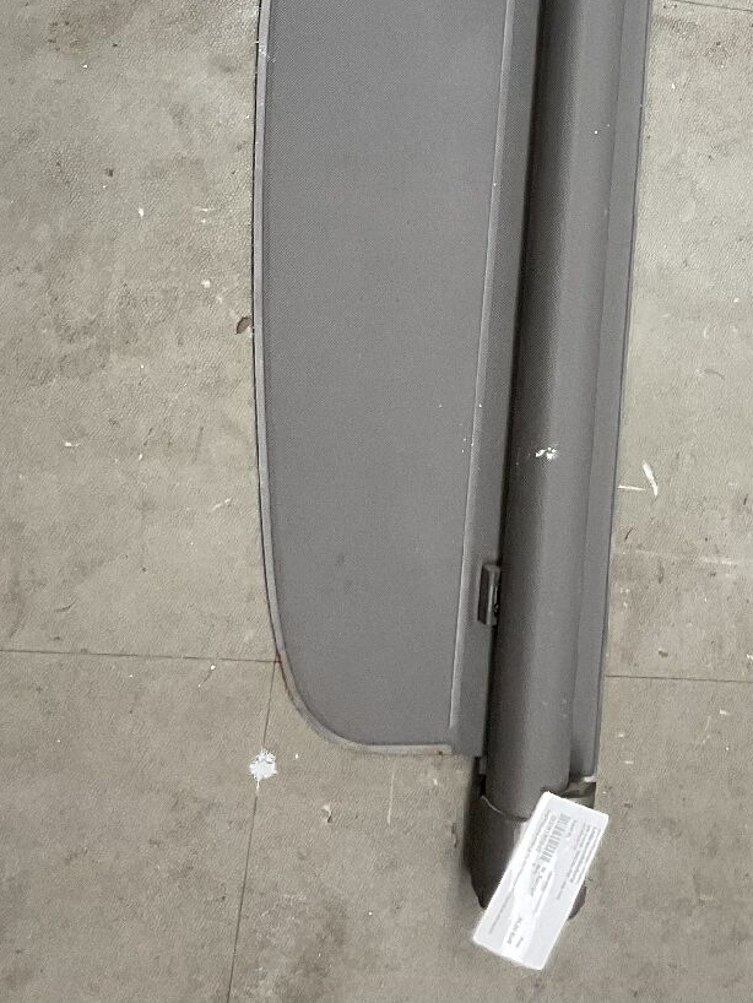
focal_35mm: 68
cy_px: -172
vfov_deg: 25.8
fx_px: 1971
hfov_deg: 21.5
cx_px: 560
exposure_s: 1/50
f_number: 1.8
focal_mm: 3
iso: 64
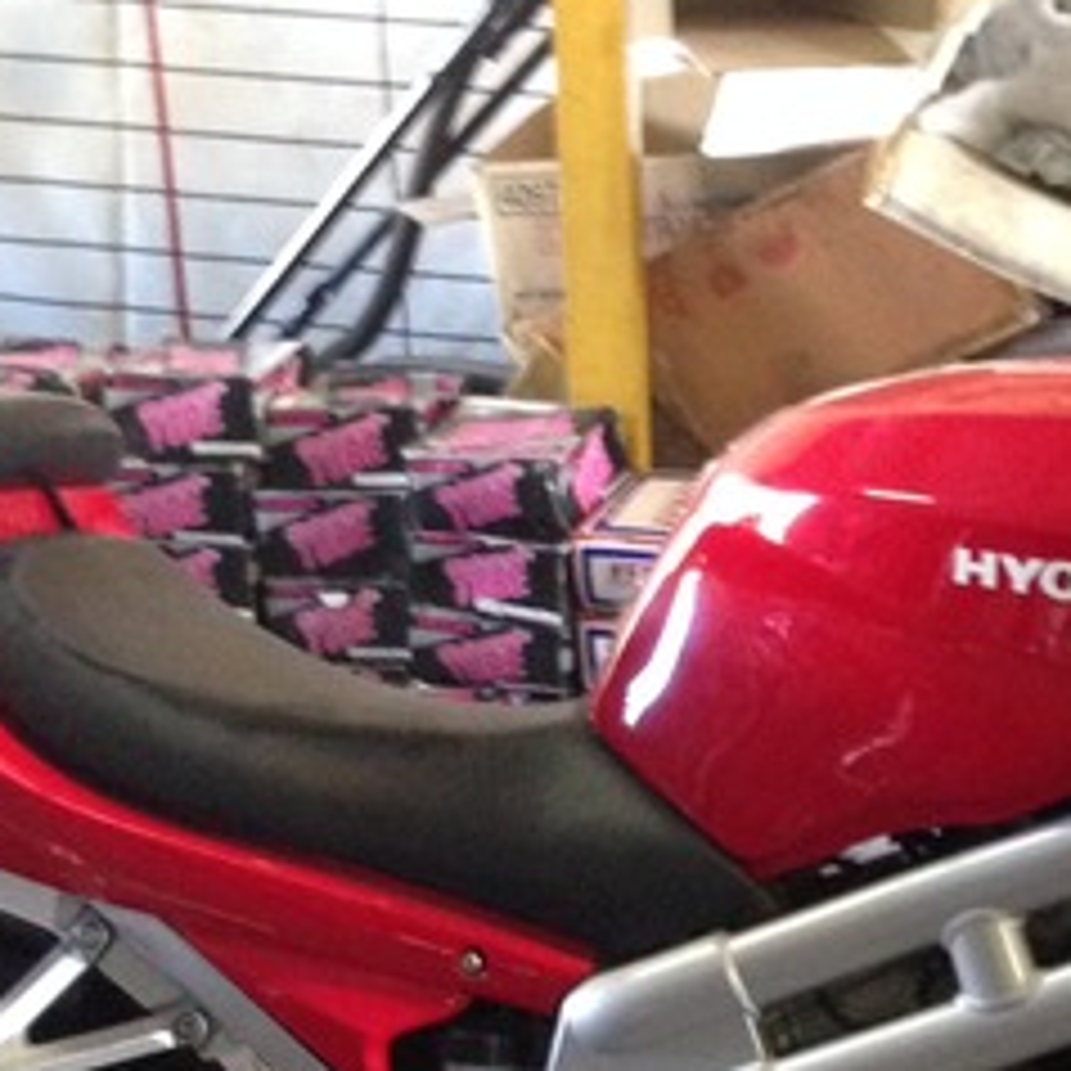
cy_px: 1138
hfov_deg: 17.5
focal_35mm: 98
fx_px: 3430
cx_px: 940
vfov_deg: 17.2
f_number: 2.4
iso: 320
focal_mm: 4.12
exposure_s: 1/20
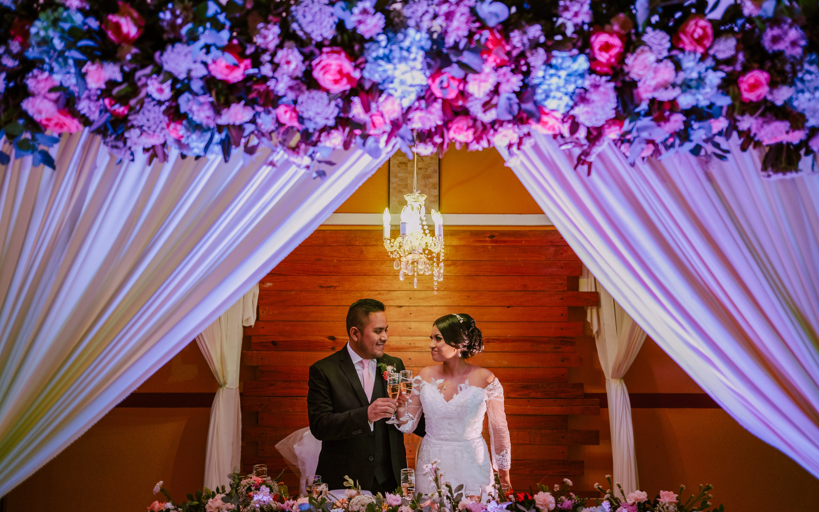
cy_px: 268
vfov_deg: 47.6
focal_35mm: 26
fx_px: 580
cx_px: 416
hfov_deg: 70.4
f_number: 1.8
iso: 640
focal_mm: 24
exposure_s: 1/160
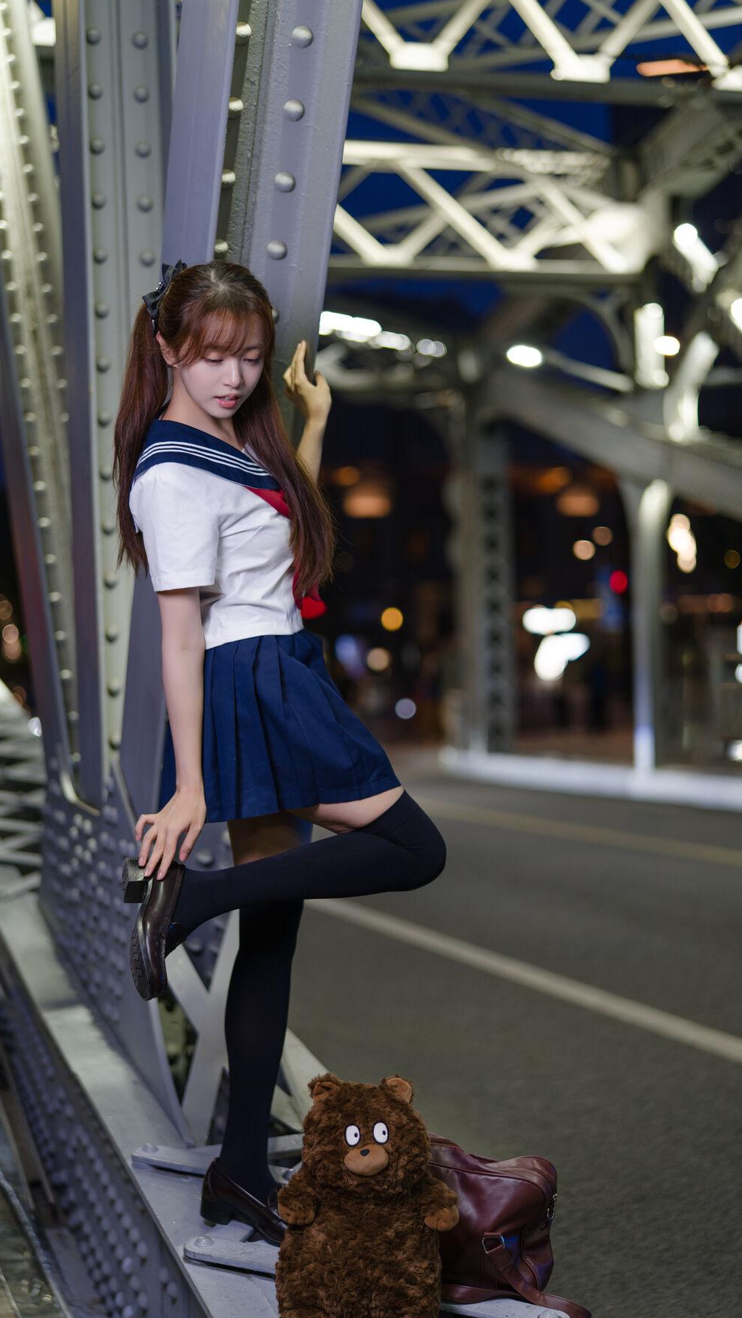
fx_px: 1854
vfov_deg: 39.2
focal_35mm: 53
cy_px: 653
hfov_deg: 22.6
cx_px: 390
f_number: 1.4
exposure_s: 1/125
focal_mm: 50
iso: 200
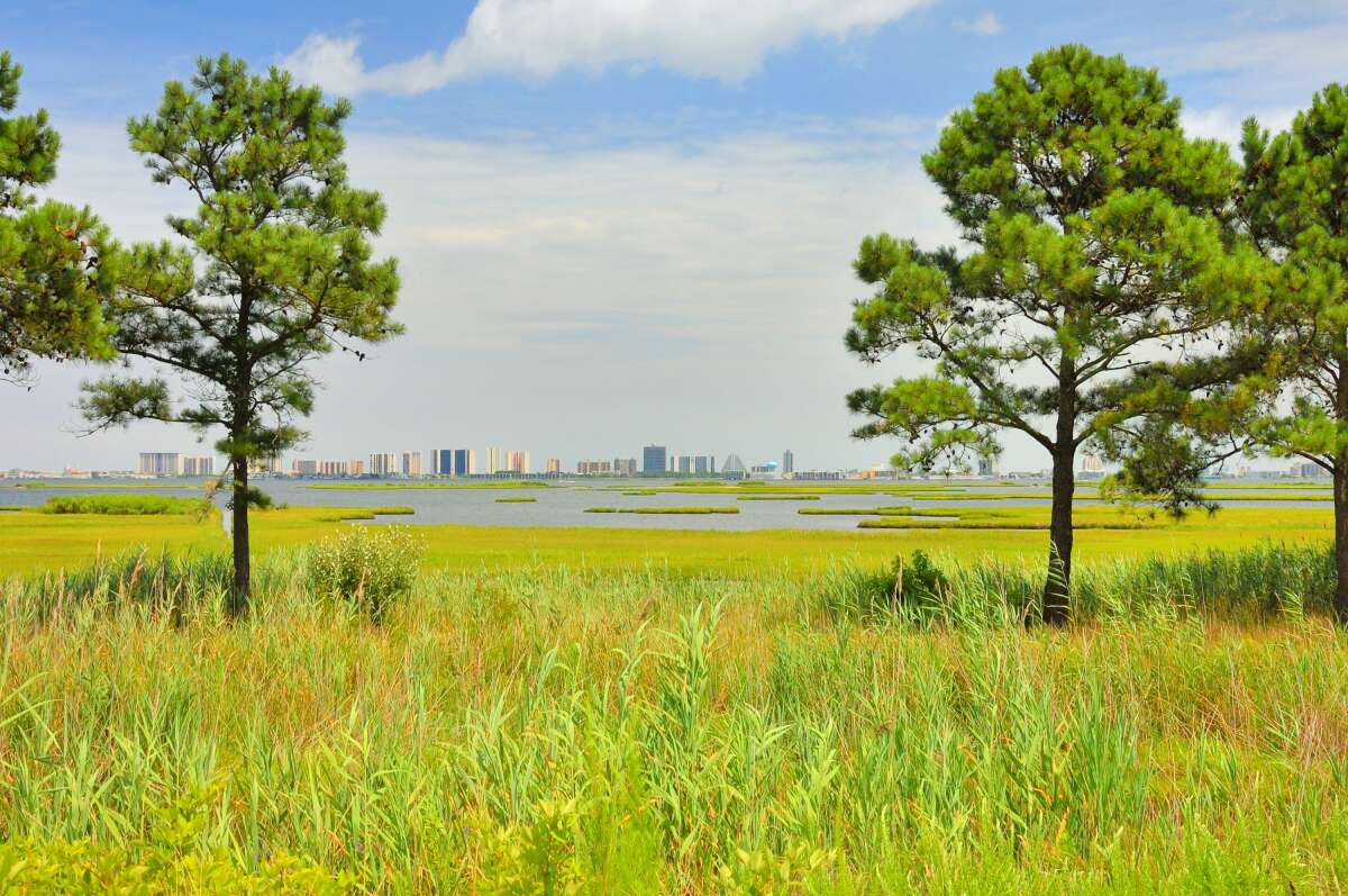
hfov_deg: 41.2
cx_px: 674
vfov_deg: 28.0
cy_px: 448
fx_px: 1795
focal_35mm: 48
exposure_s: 1/350
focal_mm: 32
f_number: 9.5
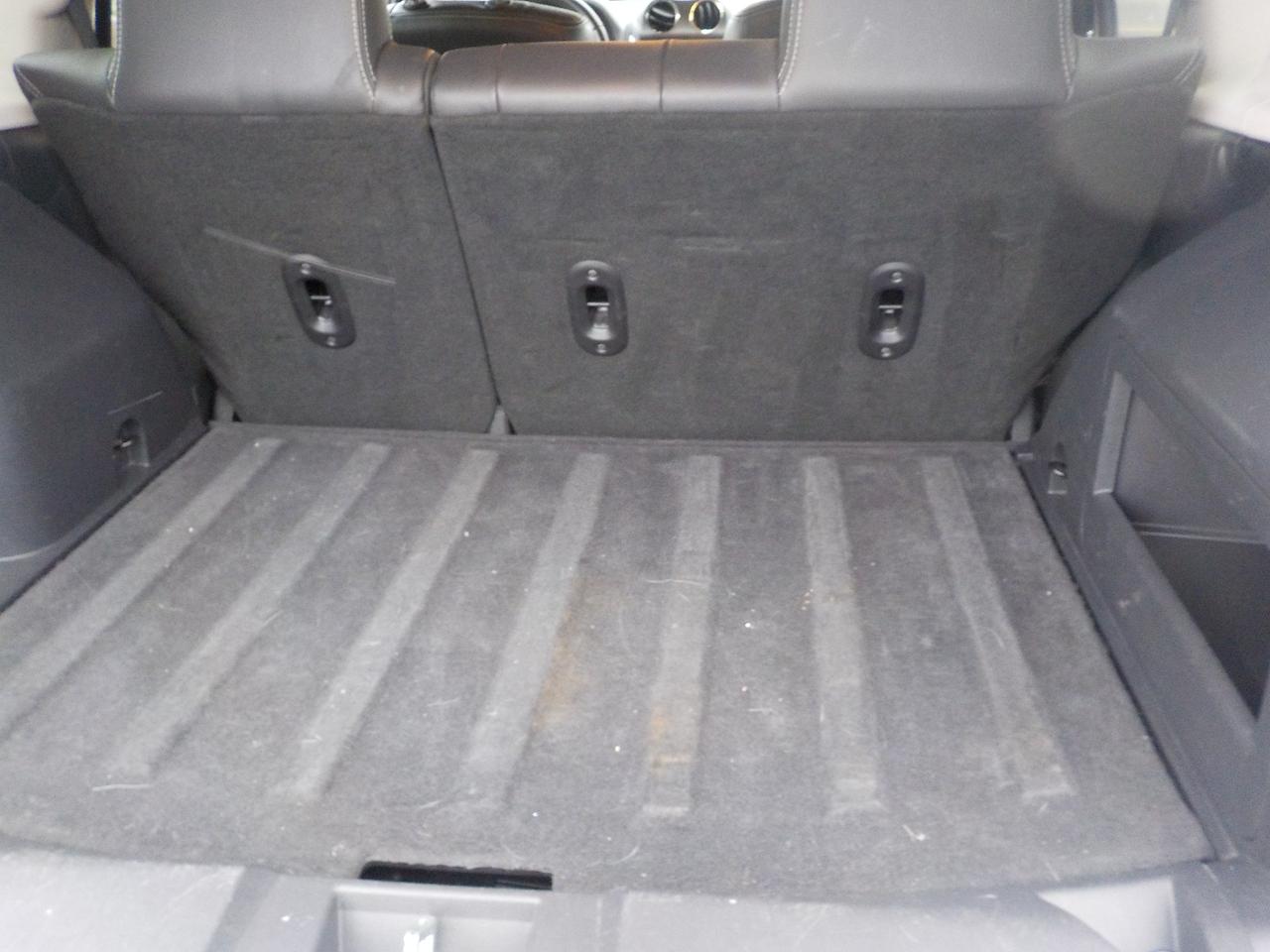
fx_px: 1101
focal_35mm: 30
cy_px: 476
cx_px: 635
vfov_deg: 46.8
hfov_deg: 60.0
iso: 400
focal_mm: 4.1
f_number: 3.3
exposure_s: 1/25
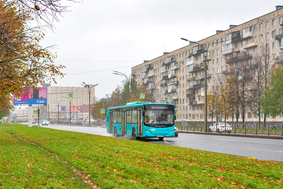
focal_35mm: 50
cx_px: 142
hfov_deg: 39.6
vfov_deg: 27.0
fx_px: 393
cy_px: 94
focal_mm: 50
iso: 400
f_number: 5
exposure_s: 1/400
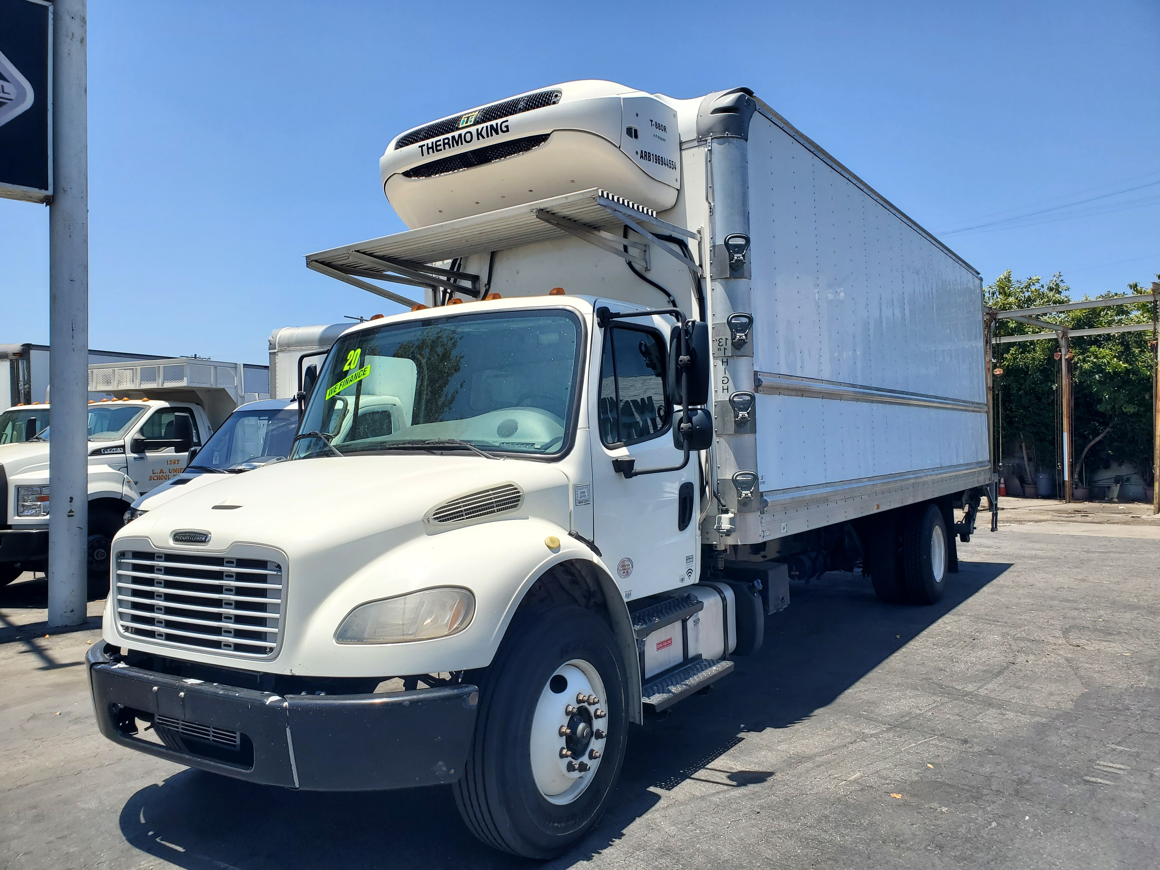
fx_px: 871
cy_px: 435
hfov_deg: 67.3
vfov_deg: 53.1
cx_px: 580
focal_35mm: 26
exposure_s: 1/1343
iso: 50
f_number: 2.4
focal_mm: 4.3
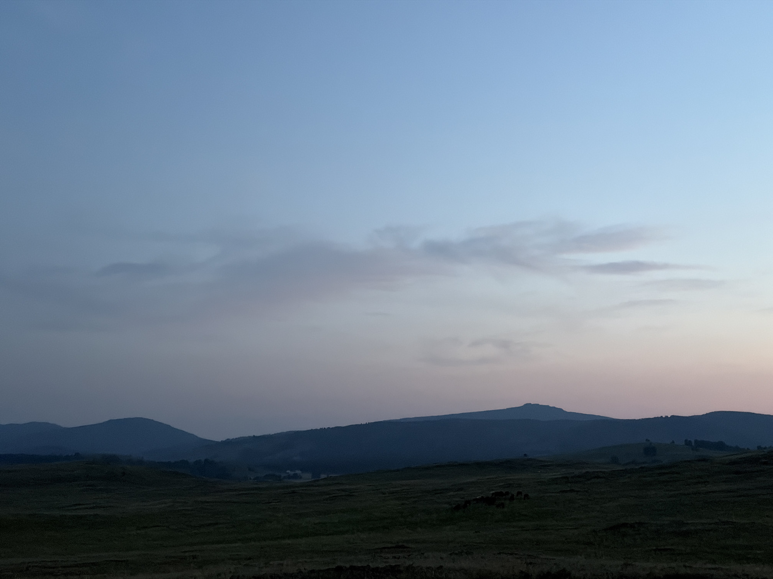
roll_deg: -0.2
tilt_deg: +9.5
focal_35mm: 48
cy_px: 290
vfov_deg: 30.3
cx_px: 386
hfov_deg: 39.7
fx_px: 1072
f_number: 1.78
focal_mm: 6.76
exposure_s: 1/39
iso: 500
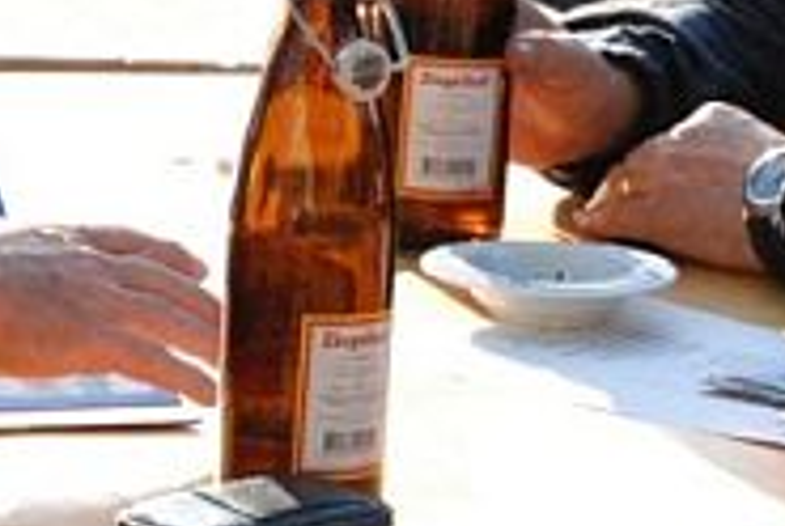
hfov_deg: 5.4
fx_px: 8234
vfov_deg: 3.7
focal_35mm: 377
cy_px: -34
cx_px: 806
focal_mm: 52
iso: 1600
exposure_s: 1/2500
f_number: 4.5
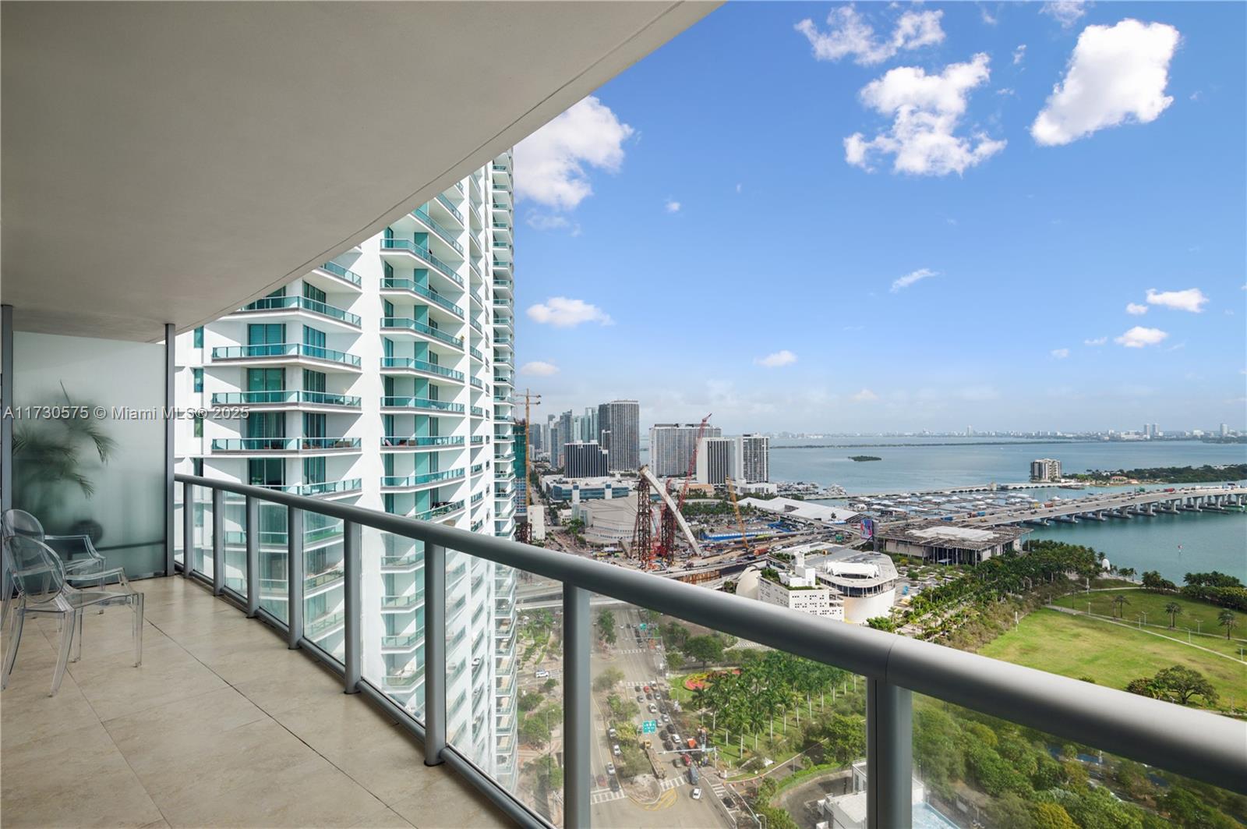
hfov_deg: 96.8
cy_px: 414
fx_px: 554
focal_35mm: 16
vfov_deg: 73.6
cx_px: 624
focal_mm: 16
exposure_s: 1/2500
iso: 250
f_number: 8
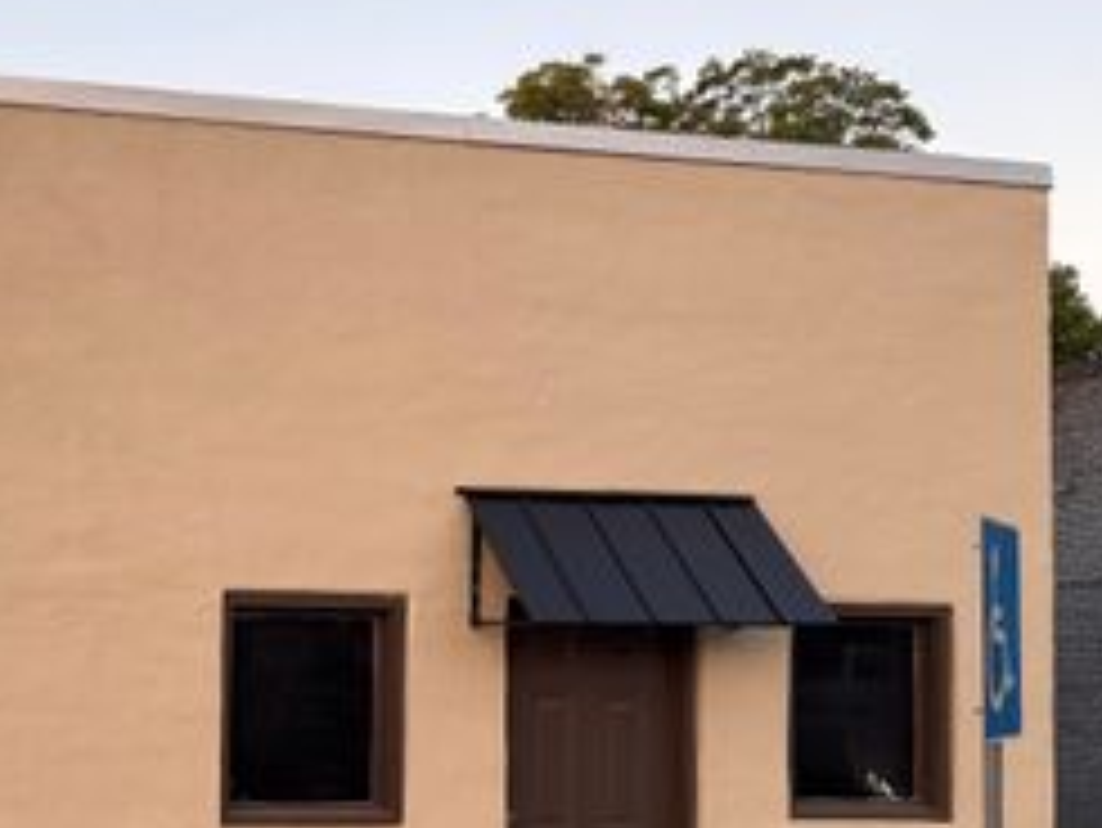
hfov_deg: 33.4
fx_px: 1688
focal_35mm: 53
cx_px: 22
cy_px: 565
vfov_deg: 27.3
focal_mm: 5.96
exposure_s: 1/171
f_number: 1.6
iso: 40
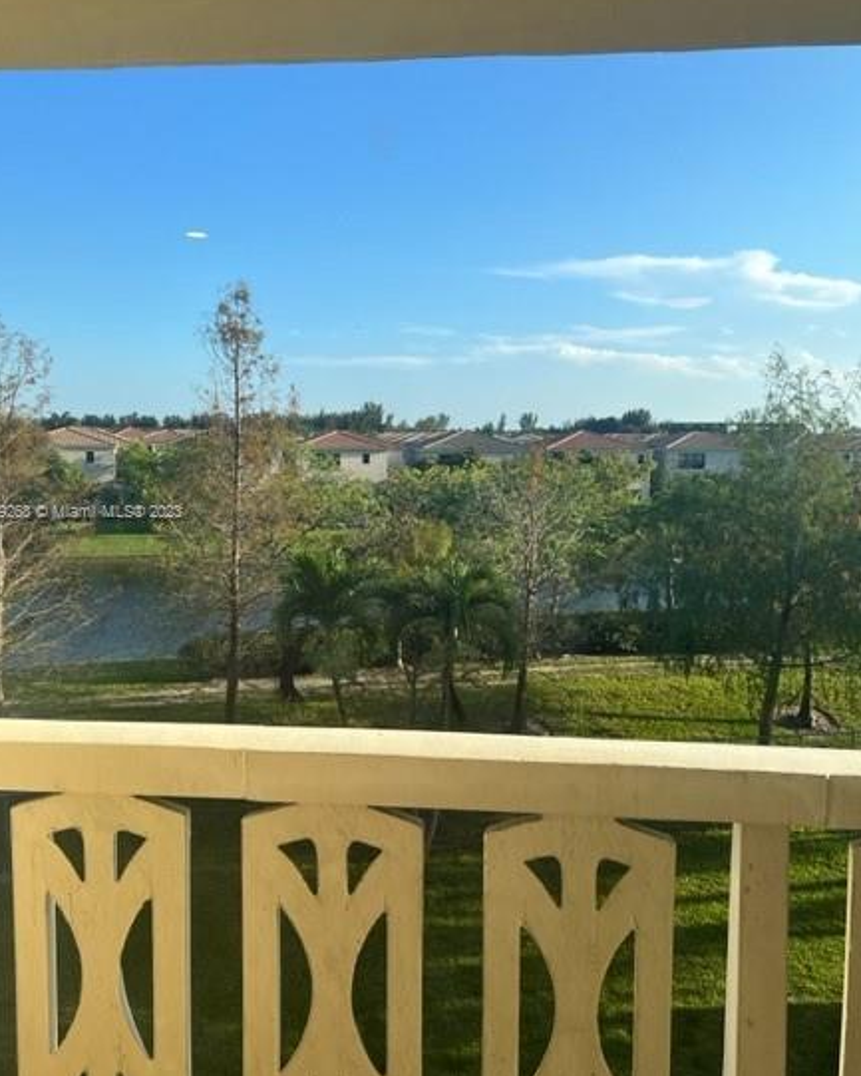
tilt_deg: -5.2
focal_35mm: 30
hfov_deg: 48.5
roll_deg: -0.6
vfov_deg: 58.7
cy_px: 513
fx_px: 955
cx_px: 431
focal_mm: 5.7
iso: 50
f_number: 1.5
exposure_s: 1/1311
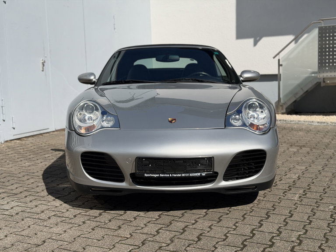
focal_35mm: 48
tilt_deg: -7.8
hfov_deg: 39.7
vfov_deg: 30.3
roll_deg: +2.2
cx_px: 168
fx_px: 466
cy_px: 126
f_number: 1.78
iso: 80
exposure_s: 1/9901
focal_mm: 6.76
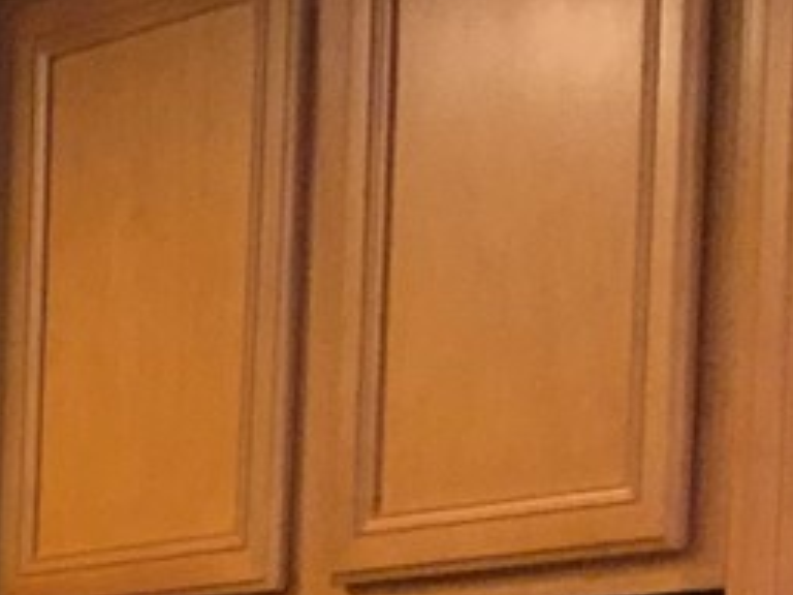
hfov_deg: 9.8
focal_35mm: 181
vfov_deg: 7.5
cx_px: -1050
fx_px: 4146
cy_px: 1556
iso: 250
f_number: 1.8
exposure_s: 1/60
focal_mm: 3
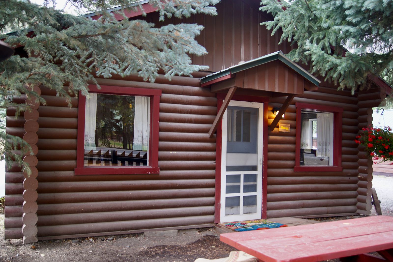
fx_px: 360
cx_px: 196
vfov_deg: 39.9
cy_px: 131
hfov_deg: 57.2
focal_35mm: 33
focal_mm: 22
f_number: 4
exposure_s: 1/40
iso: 125
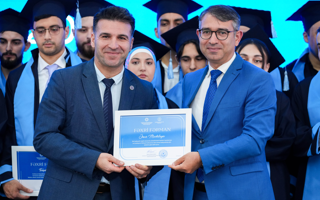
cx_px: 159
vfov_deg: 9.9
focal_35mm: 133
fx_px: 1160
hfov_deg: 15.7
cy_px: 93
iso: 2000
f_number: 4
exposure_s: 1/160
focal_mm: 130
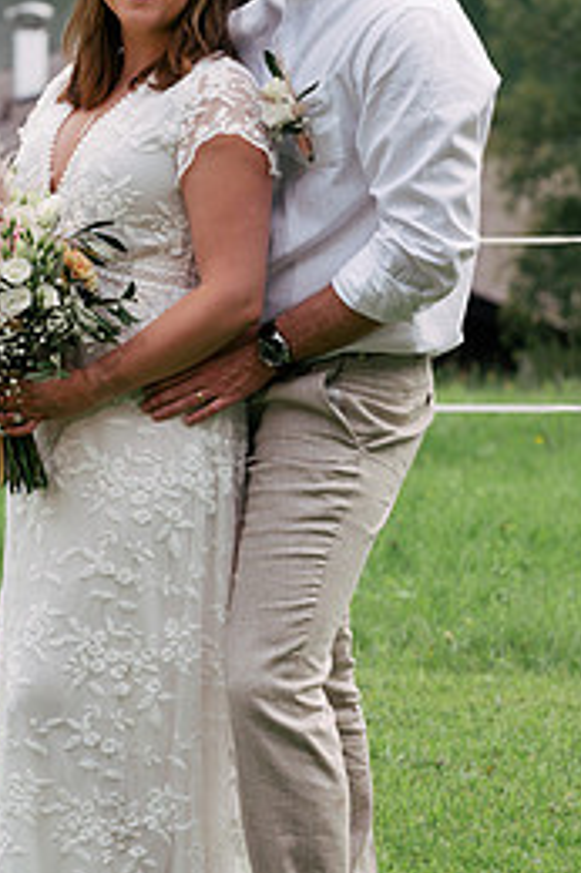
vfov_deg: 9.2
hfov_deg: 6.1
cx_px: 183
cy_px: 366
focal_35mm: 225
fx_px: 5454
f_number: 7.1
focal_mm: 130
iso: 500
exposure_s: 1/250
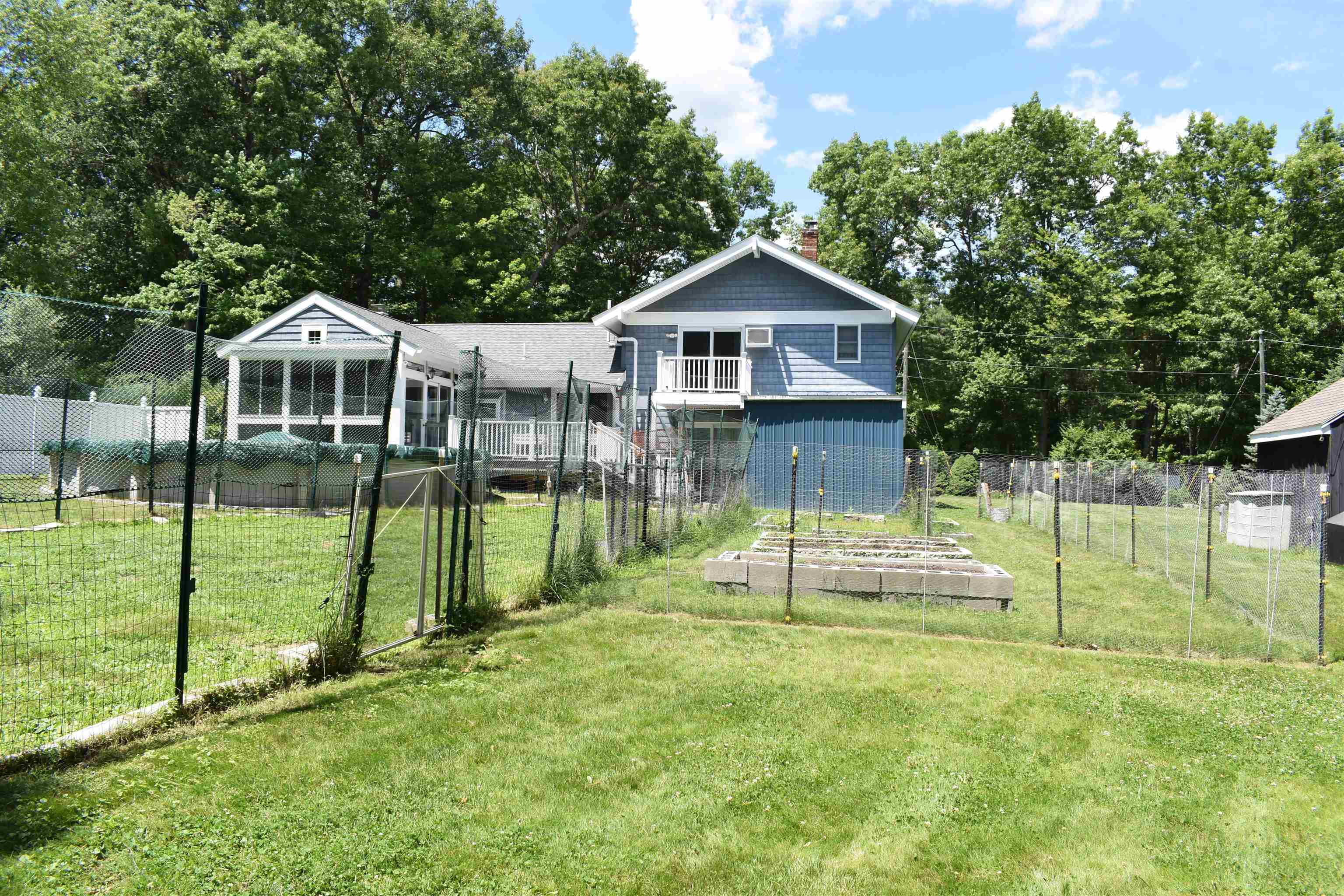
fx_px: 1008
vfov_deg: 47.9
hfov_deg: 67.4
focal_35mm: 27
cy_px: 448
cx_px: 672
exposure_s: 1/250
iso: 200
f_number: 8
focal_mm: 18
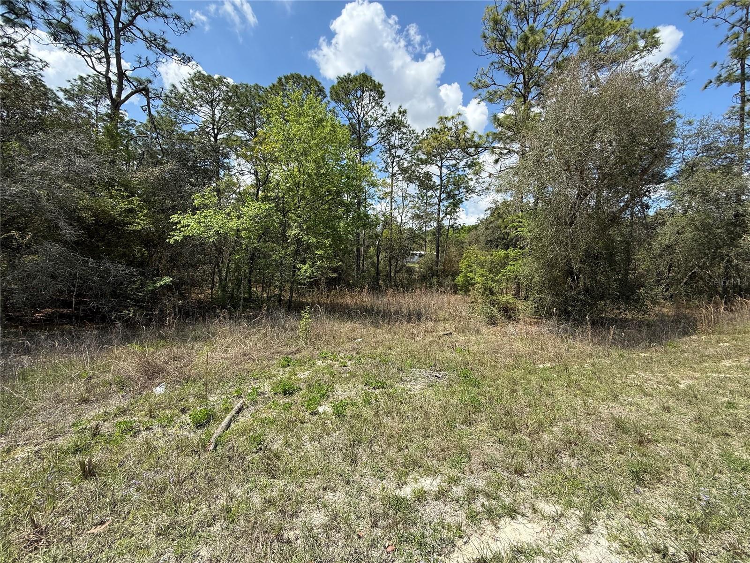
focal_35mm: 14
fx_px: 303
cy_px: 282
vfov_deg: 85.7
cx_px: 375
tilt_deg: -3.0
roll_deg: +0.7
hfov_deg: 102.1
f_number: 2.2
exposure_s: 1/1167
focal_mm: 2.22
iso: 50
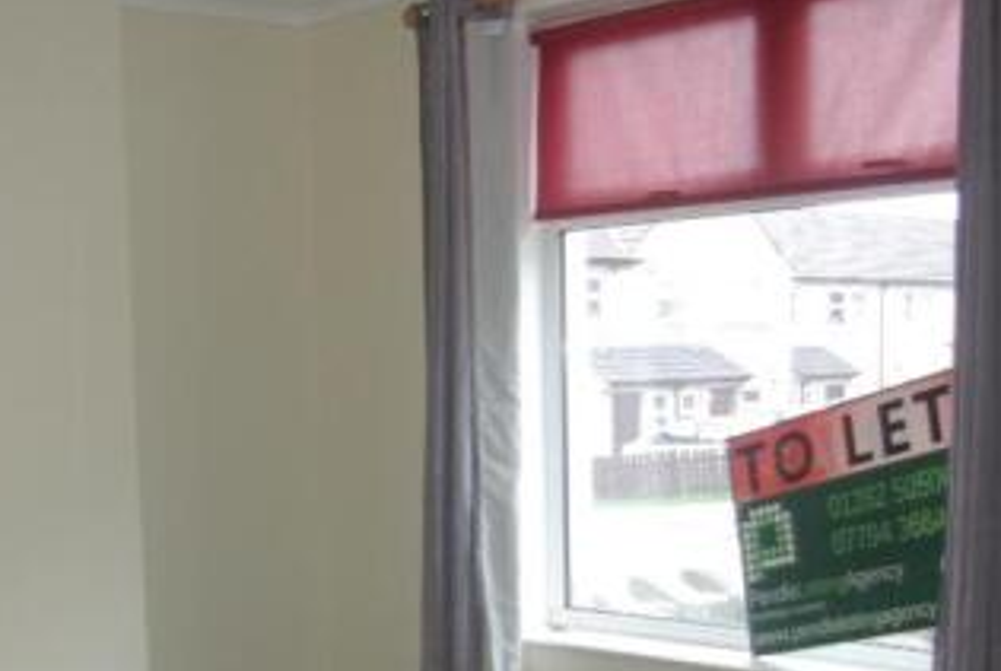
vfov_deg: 23.9
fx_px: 1559
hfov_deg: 35.0
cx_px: 288
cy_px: 533
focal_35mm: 56
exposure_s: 1/30
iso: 100
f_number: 3.5
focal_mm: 18
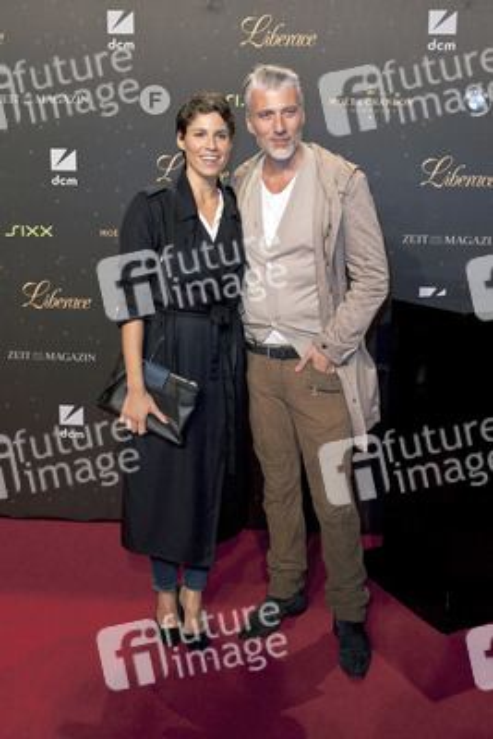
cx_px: 246
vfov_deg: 58.7
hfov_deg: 41.1
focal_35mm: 32
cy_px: 370
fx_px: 657
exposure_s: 1/250
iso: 1250
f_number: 4
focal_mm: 32
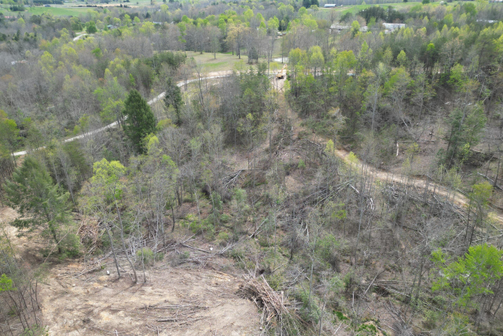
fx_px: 363
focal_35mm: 26
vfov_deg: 49.5
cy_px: 179
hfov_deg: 69.4
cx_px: 261
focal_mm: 6.72
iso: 100
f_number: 1.7
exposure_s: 1/800
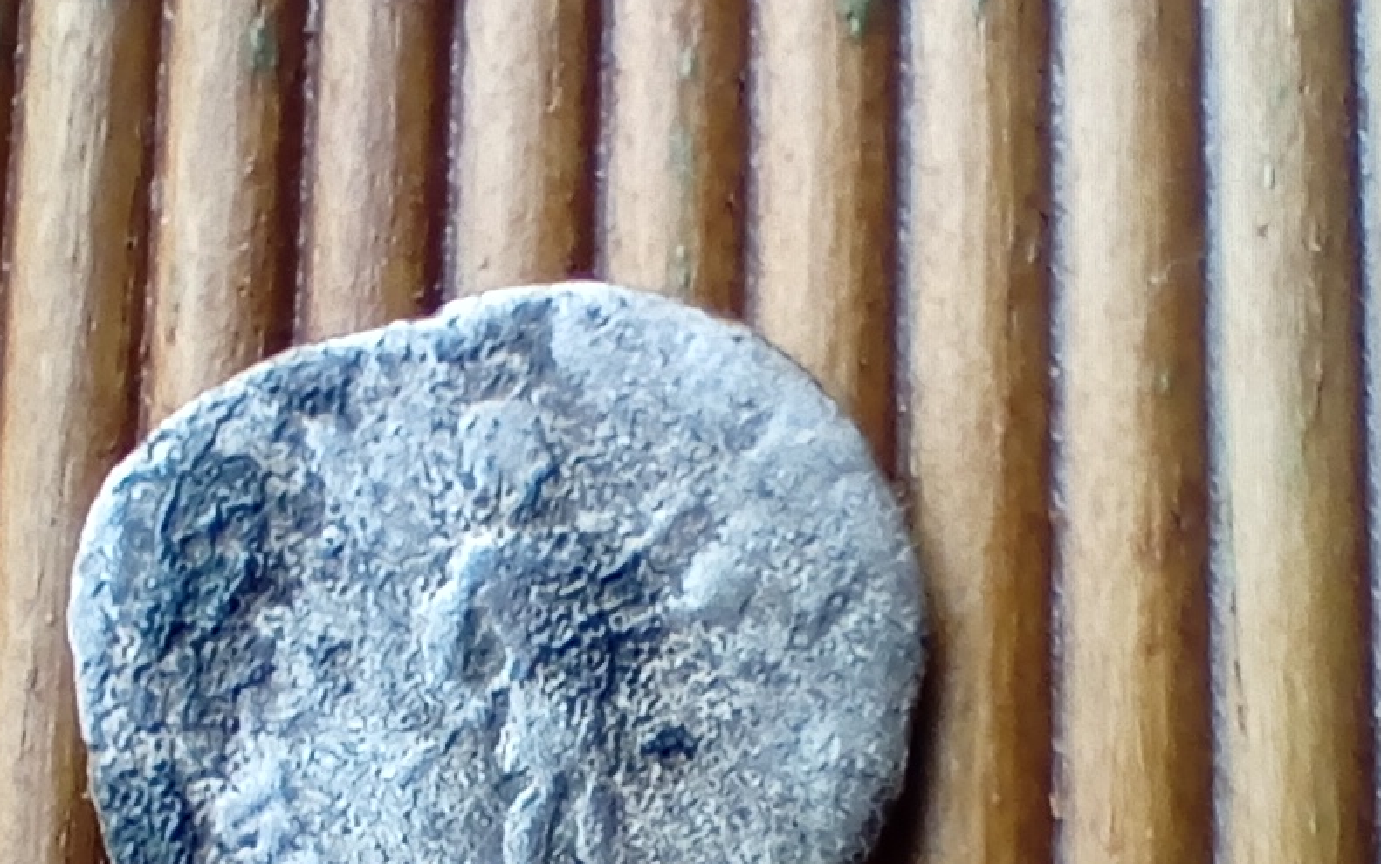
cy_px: 847
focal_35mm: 60
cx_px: 622
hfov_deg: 34.0
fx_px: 2259
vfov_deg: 21.0
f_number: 2.4
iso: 119
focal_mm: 1.77
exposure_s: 1/100
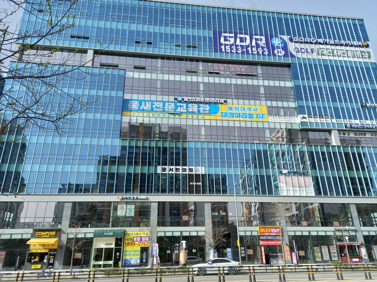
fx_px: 272
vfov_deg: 54.9
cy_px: 141
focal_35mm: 25
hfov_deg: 69.4
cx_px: 188
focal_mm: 4.6
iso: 25
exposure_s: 1/382
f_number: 2
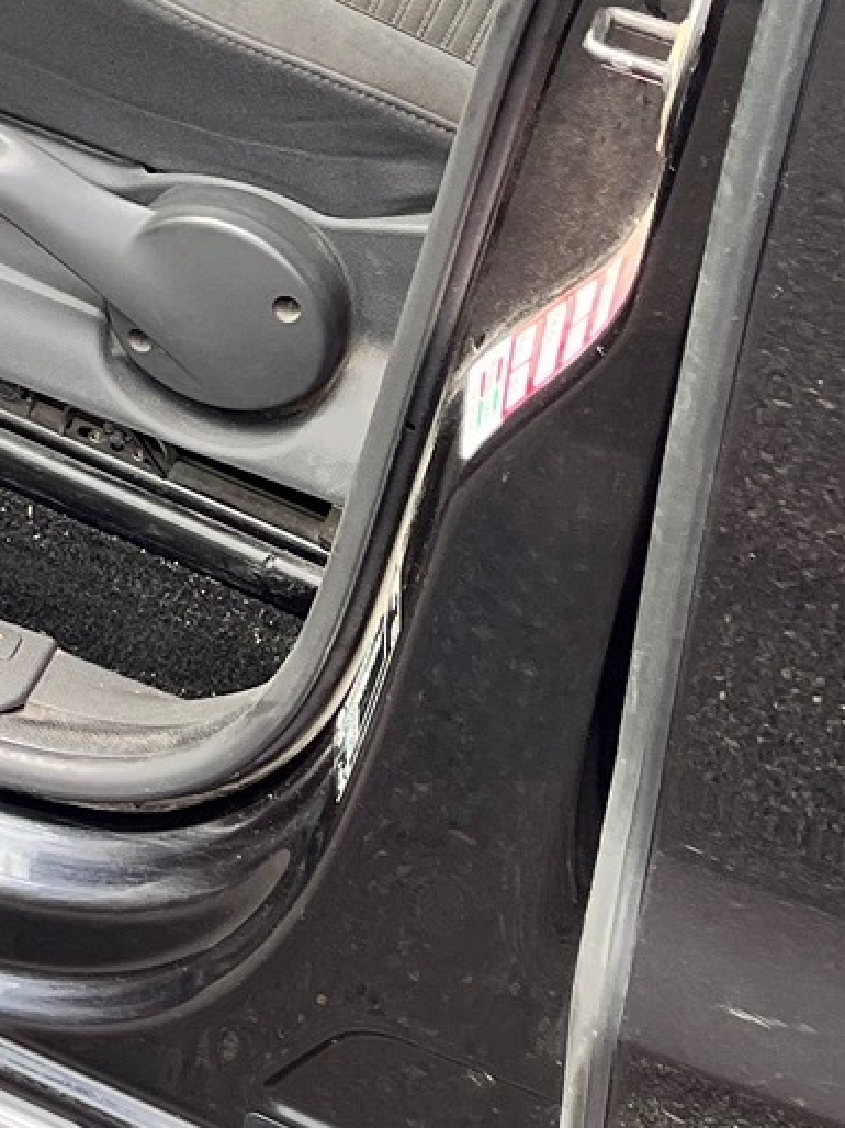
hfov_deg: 13.3
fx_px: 3323
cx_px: -608
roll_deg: -2.2
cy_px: -553
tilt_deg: -23.6
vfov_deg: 17.4
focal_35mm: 102
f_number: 1.6
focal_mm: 5.1
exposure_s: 1/447
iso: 50
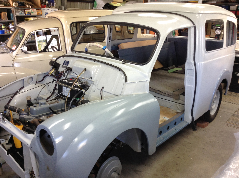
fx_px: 228
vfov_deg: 42.8
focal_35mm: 33
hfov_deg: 55.4
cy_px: 89
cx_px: 120
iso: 40
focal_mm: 3.3
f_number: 2.4
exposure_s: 1/24
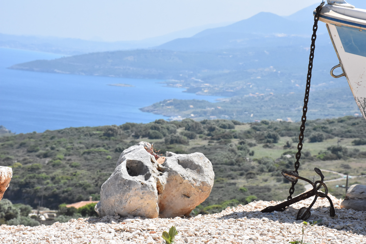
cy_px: 122
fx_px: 1220
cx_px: 183
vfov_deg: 11.4
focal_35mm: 120
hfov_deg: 17.1
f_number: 16
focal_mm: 80
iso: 1600
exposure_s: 1/1000
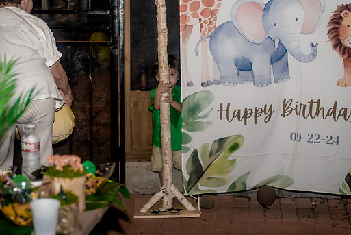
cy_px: 113
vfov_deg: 15.6
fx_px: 859
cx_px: 177
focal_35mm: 88
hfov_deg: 23.1
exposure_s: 1/200
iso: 2000
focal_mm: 75
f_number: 3.2
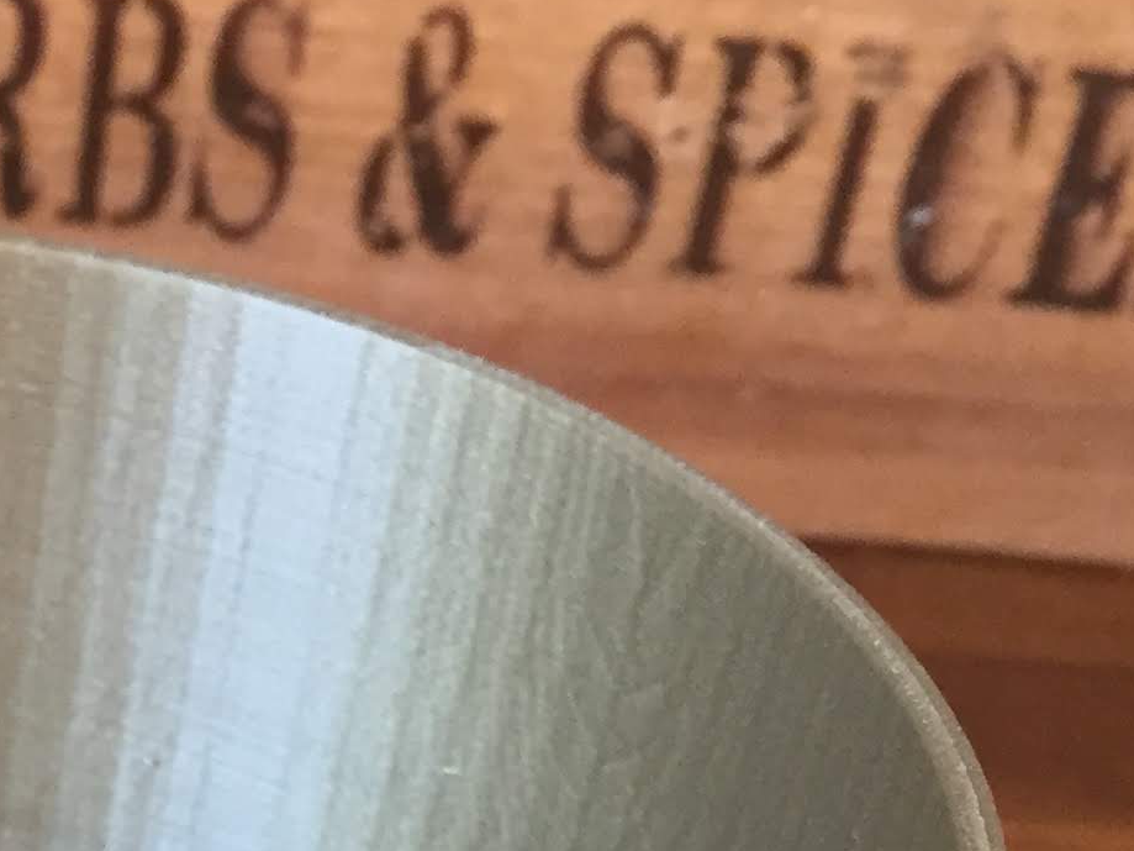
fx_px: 3374
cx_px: -360
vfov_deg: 13.1
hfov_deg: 17.8
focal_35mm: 103
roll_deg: -1.2
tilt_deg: -40.6
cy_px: 1477
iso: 64
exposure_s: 1/33
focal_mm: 4.15
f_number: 2.2
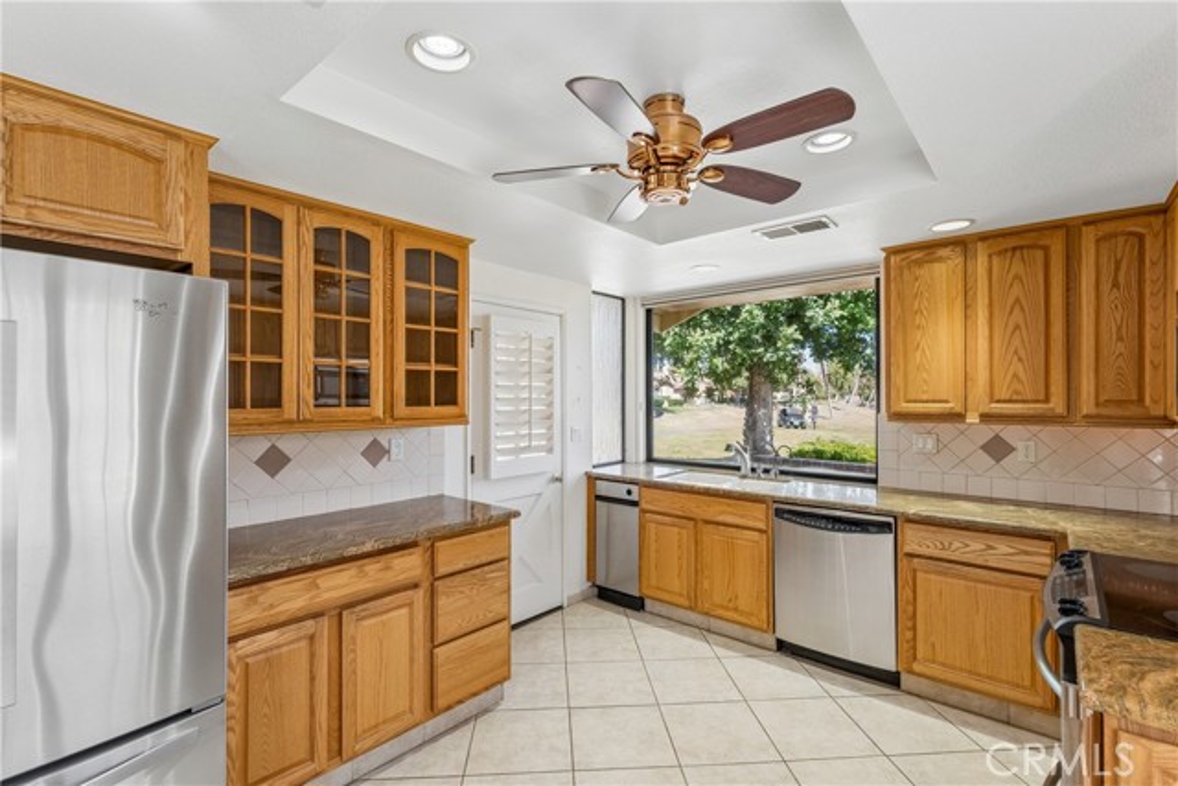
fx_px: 530
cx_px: 589
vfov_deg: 73.1
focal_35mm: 16
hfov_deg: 96.0
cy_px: 393
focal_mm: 16.2
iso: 400
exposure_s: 1/60
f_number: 8
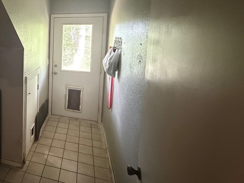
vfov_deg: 53.1
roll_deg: -0.4
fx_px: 176
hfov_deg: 59.8
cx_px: 28
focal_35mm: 25
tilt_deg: -5.5
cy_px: 53
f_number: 2.2
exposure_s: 1/60
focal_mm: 2.22
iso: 1000
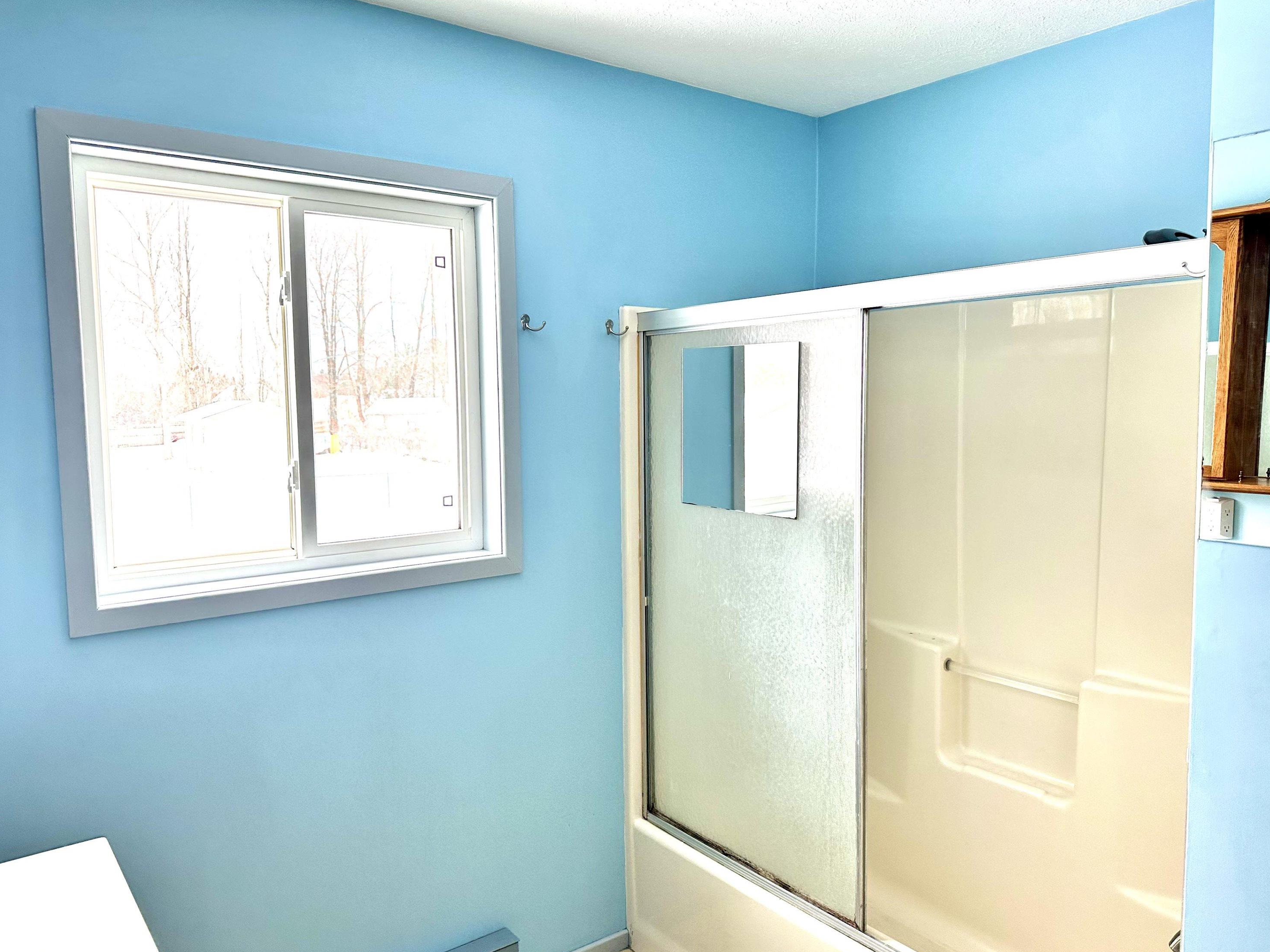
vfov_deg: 54.9
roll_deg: +2.3
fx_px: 917
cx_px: 624
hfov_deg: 69.4
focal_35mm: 25
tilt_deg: -3.7
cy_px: 481
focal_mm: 6.86
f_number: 1.78
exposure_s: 1/377
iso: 80
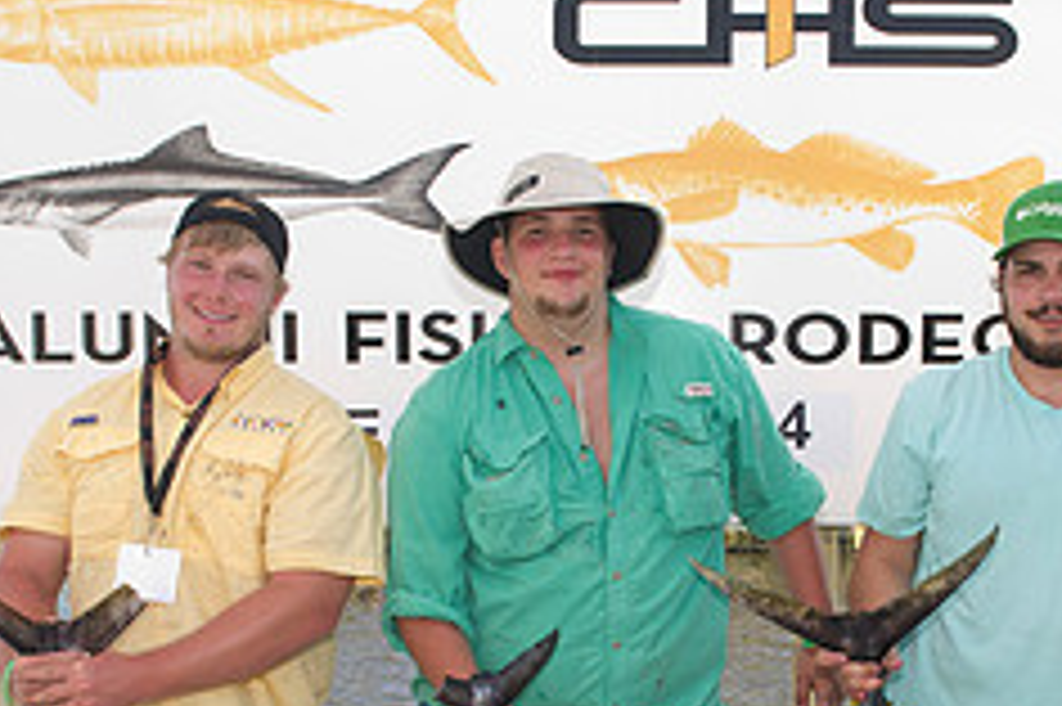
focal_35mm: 59
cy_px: 594
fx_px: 1739
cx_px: 644
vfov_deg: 22.6
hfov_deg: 33.8
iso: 125
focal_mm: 24
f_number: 5
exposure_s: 1/200
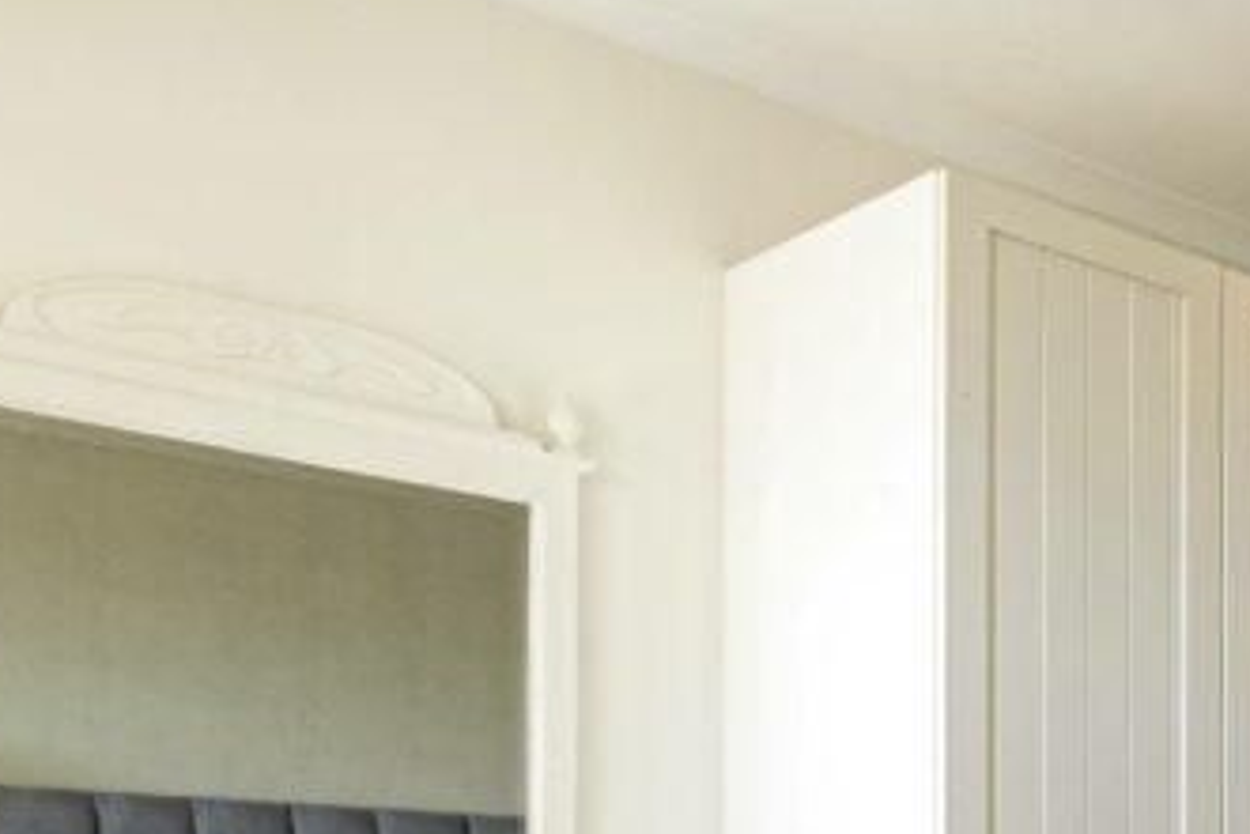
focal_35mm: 56
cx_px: 1771
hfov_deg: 27.3
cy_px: 1040
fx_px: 1945
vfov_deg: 22.1
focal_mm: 16
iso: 160
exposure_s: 1/25
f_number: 5.6
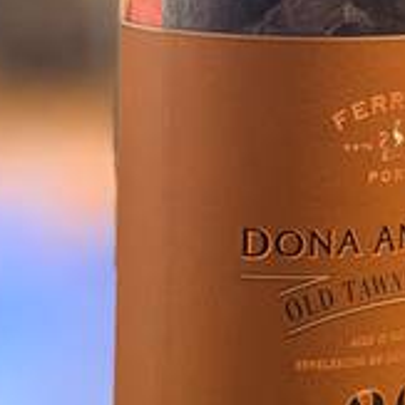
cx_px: 519
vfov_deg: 10.4
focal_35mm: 167
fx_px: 2211
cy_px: 67
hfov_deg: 10.3
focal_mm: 6.76
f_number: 1.78
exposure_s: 1/33
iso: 320
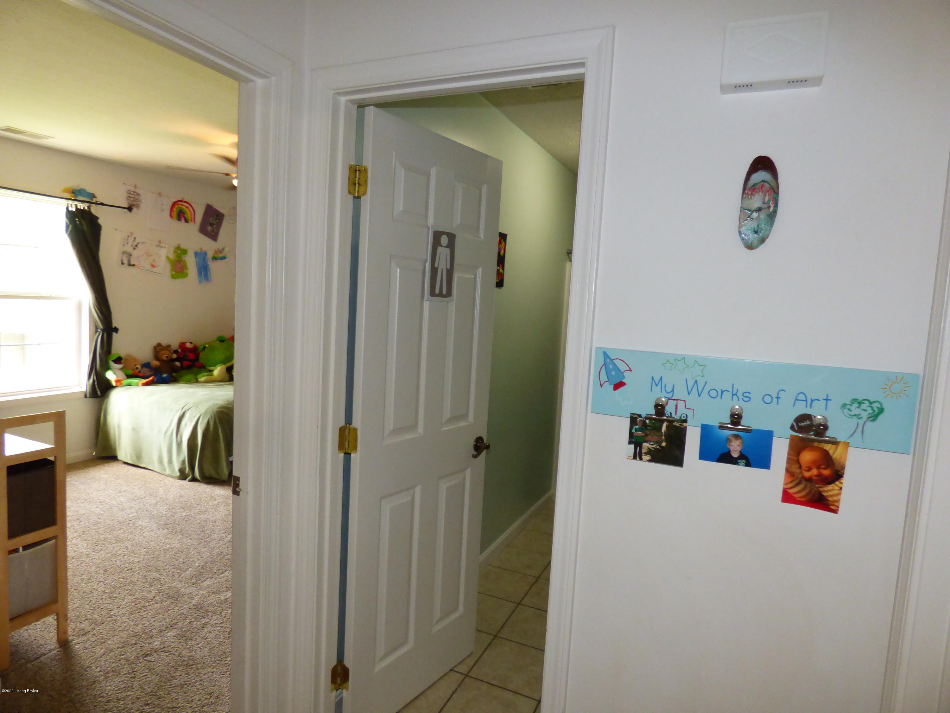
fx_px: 549
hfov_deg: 81.7
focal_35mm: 20
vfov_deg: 66.0
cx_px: 475
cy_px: 356
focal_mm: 3.58
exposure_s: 1/60
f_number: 2.8
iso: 400
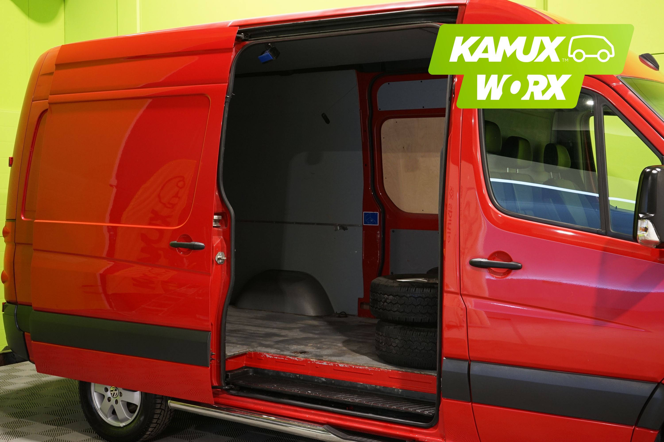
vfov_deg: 29.9
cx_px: 332
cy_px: 221
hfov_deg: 43.6
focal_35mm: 45
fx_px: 830
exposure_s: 1/13
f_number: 6.3
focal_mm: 45
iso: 1000
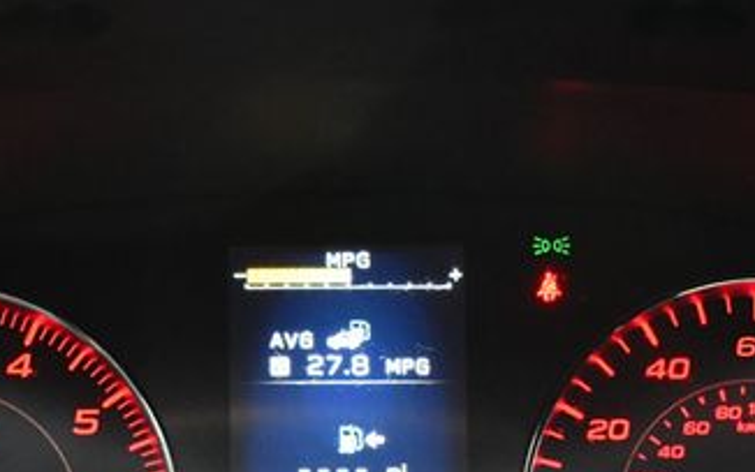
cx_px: 333
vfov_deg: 14.0
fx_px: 1894
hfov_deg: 22.5
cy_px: 484
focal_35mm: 92
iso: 3200
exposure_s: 1/125
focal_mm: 31
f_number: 4.2
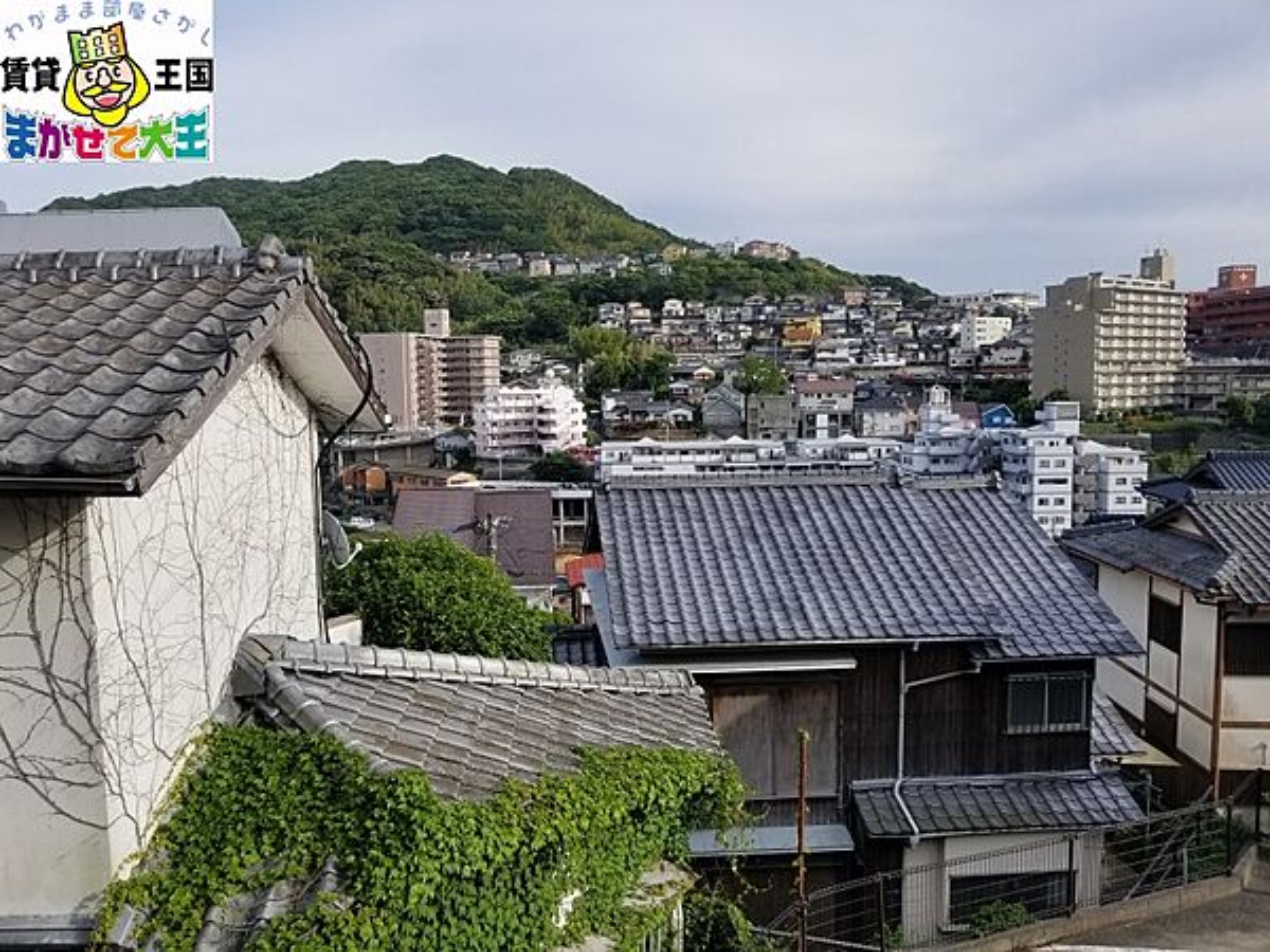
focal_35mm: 26
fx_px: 954
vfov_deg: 53.1
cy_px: 476
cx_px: 635
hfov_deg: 67.3
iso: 50
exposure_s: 1/1824
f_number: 1.7
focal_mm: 4.25
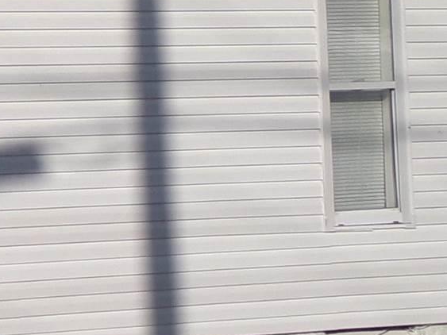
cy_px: 29
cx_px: -325
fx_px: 1691
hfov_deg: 13.7
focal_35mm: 131
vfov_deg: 11.2
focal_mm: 4.3
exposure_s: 1/320
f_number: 11.07
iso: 100
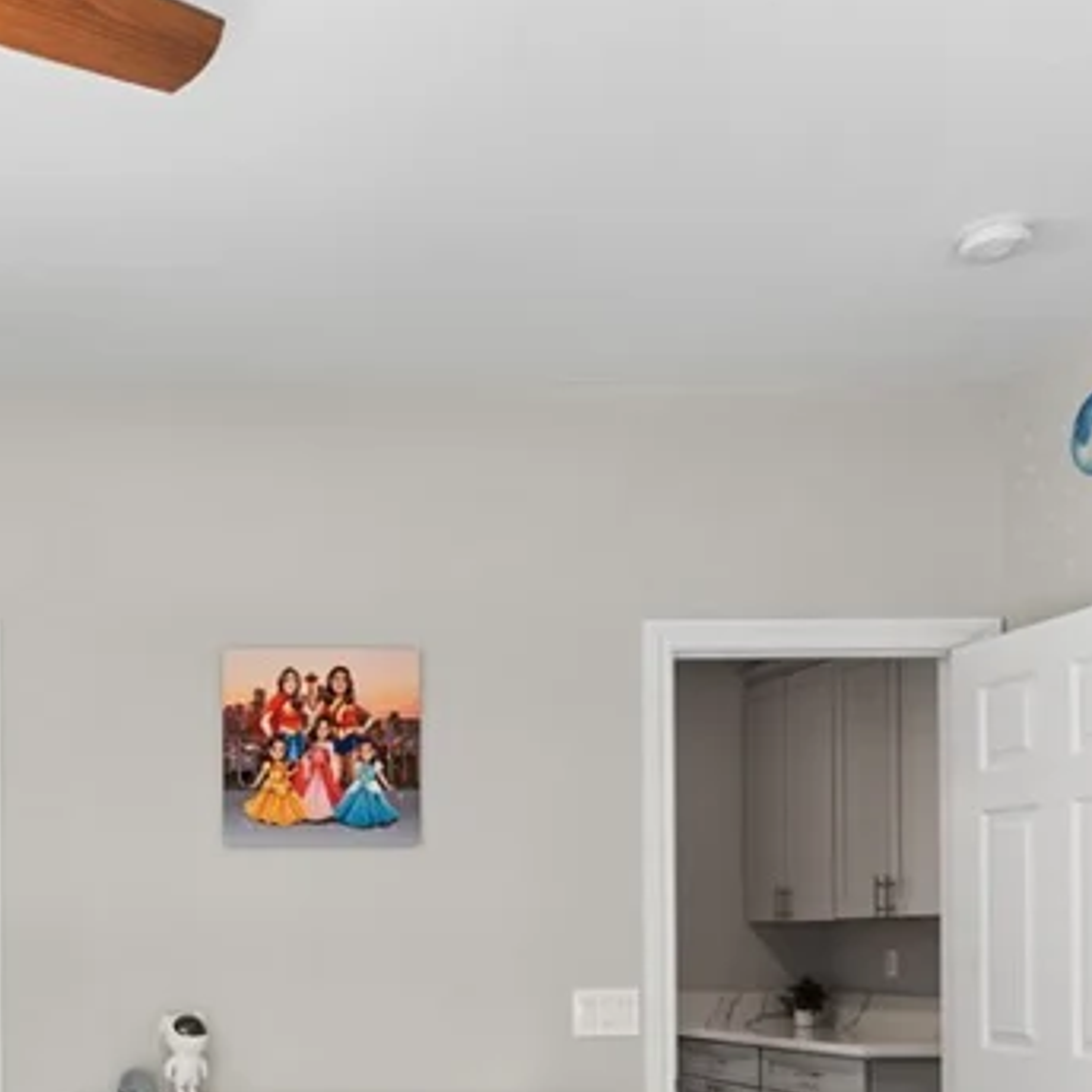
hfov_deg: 35.7
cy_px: 951
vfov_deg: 37.0
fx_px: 1535
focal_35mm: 43
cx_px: 19
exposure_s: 1/20
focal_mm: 17
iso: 400
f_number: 8
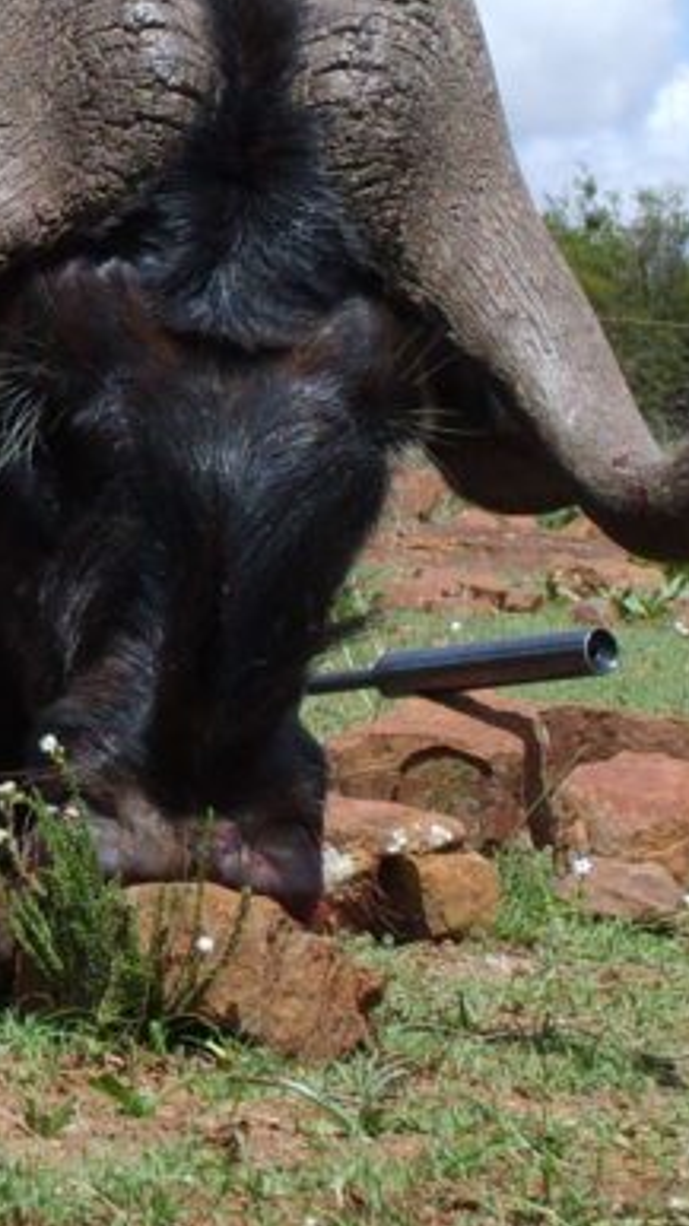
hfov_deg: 5.7
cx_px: -572
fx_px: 6759
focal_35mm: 208
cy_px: 292
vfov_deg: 10.3
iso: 50
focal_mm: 12
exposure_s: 1/750
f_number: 3.9
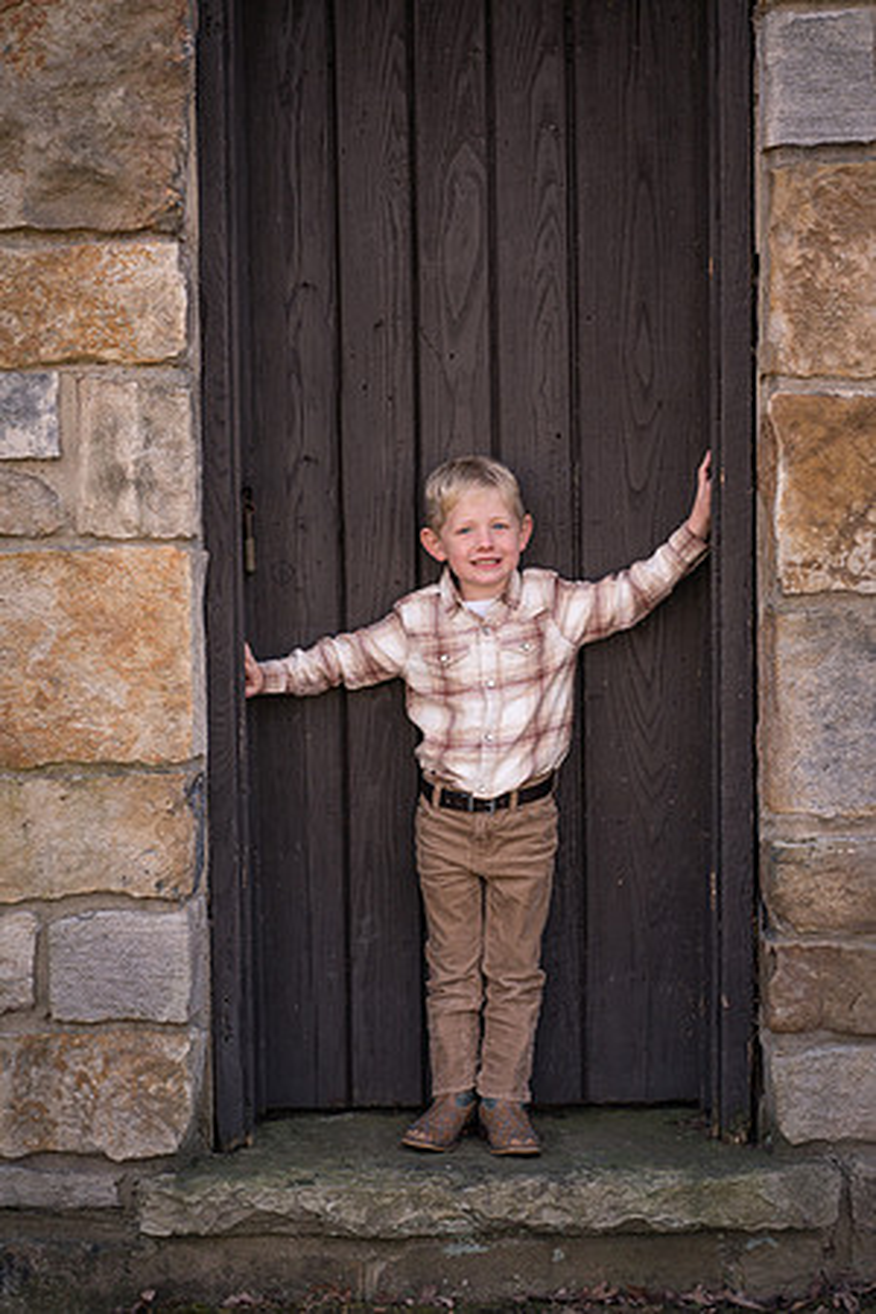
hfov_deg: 16.1
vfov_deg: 23.9
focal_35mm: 85
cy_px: 657
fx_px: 3102
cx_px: 438
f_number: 3.2
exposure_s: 1/640
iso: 320
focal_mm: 85
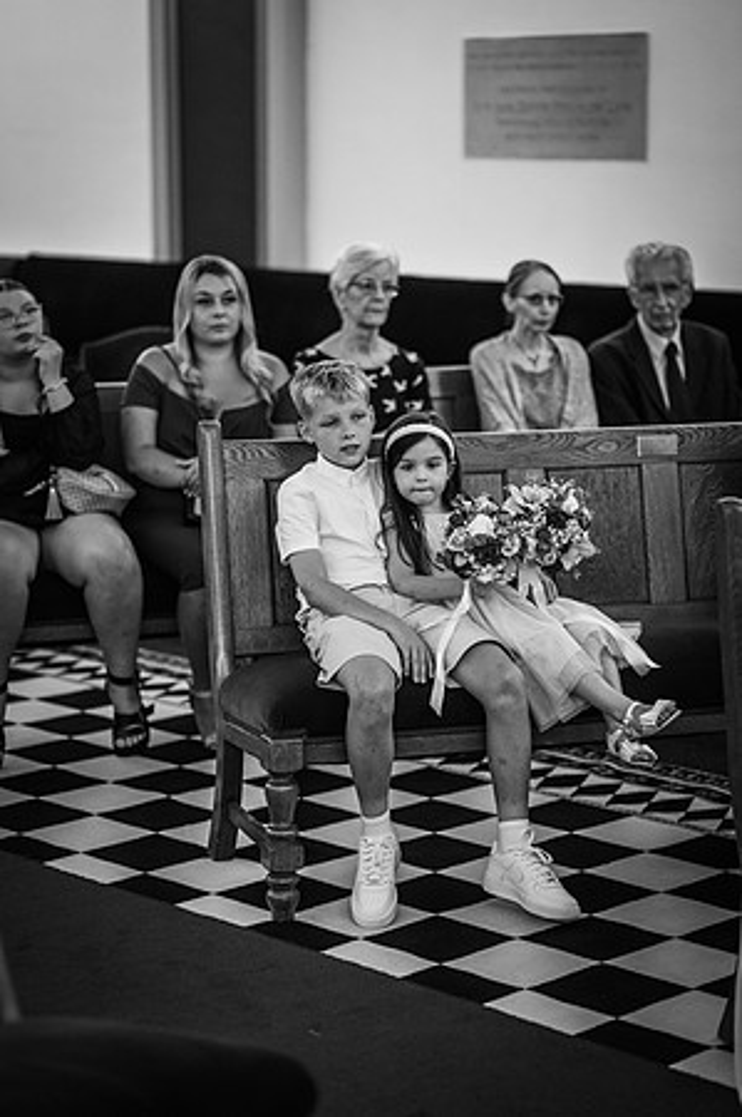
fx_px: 2634
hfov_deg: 16.0
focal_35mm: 85
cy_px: 558
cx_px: 371
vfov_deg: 23.9
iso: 1250
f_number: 1.8
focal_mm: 85
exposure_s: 1/200
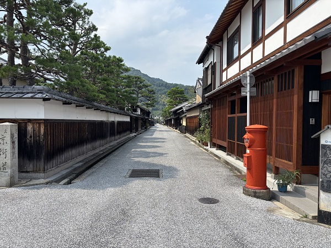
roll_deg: -0.8
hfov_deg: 67.3
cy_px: 124
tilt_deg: -1.7
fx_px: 249
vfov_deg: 53.1
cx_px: 166
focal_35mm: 26
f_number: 1.6
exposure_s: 1/3205
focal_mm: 5.96
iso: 50
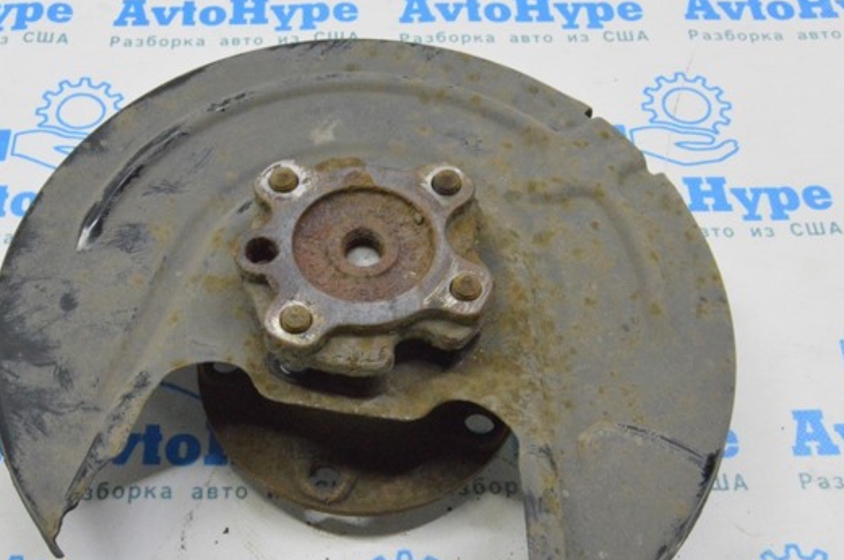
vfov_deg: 28.0
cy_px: 301
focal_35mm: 48
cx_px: 333
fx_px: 1124
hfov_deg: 41.0
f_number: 20
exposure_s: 1/20
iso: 6400
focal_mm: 26
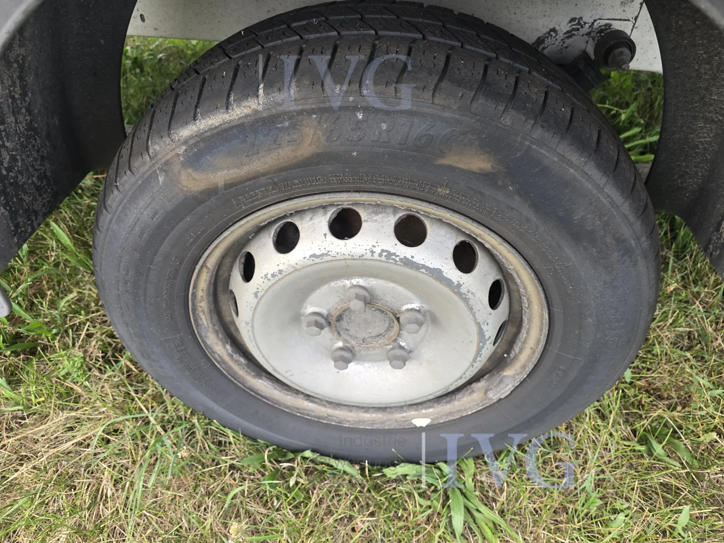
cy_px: 272
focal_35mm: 23
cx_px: 362
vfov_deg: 58.9
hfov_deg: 73.9
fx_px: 481
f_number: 1.7
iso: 40
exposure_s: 1/180
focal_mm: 6.3
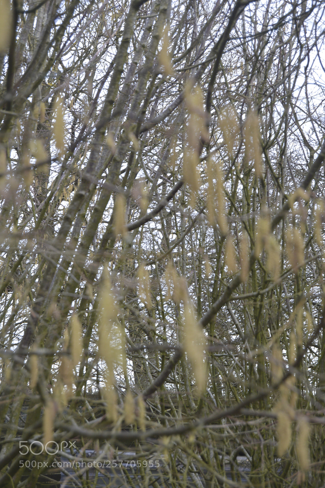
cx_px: 162
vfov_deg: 24.6
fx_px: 1119
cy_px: 244
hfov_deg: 16.5
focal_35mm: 82
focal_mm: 55
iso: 400
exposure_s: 1/60
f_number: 5.6
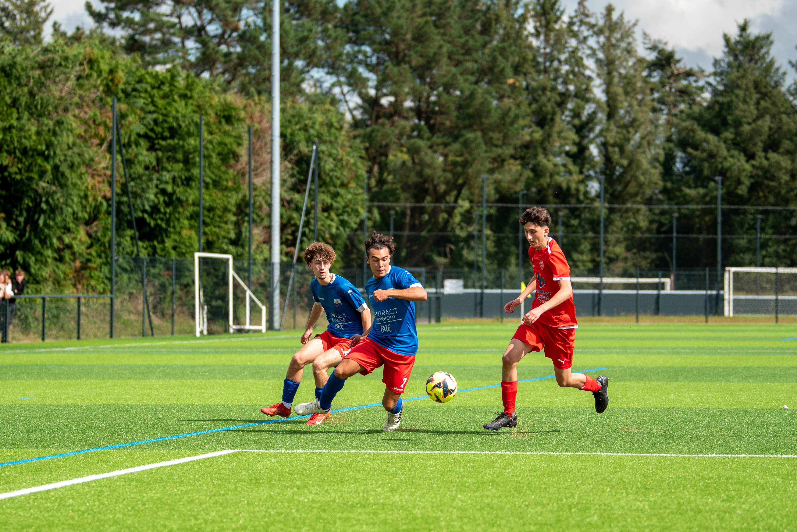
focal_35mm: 136
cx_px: 395
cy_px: 278
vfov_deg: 10.1
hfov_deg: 15.1
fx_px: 3006
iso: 180
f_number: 2.8
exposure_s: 1/4000
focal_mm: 95
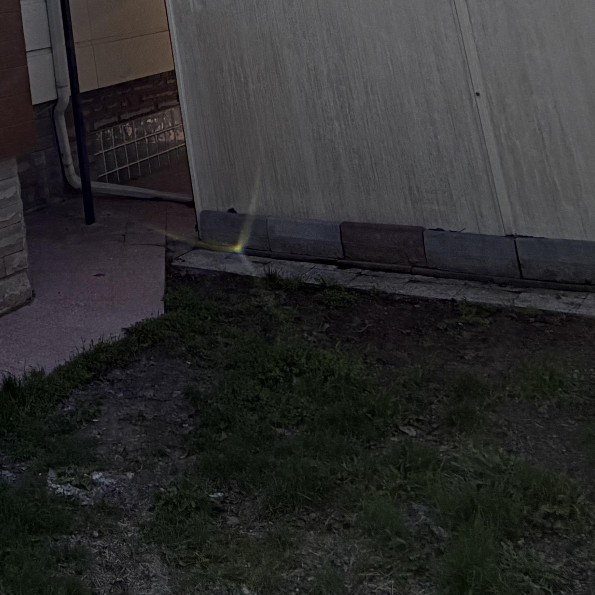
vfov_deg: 27.5
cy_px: -234
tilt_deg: +14.0
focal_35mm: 48
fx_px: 933
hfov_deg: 31.7
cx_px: -44
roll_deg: +6.3
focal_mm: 2.22
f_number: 2.2
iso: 40
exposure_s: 1/770
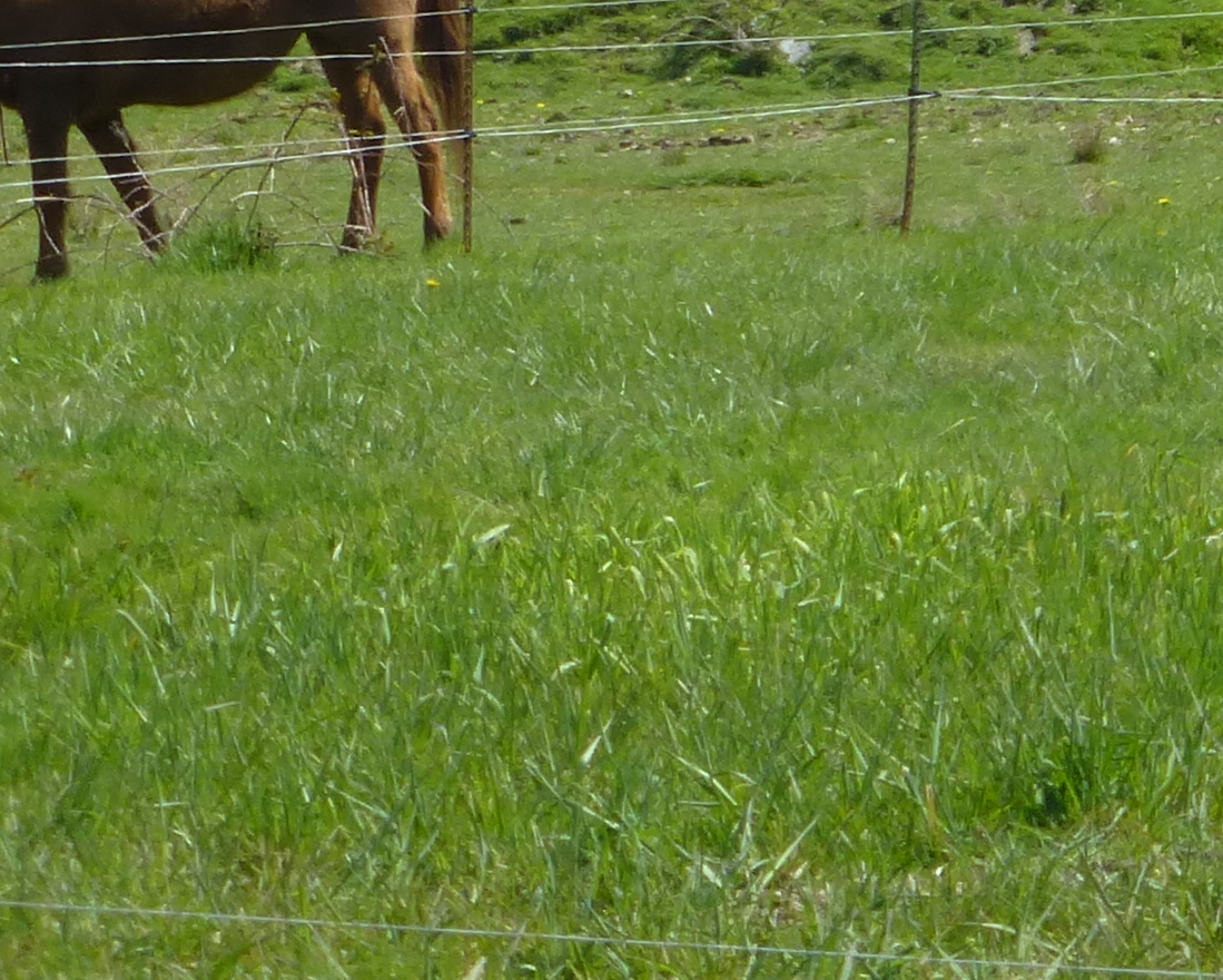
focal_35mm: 326
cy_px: -450
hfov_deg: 5.9
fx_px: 11804
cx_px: 1831
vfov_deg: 4.7
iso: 100
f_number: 5.2
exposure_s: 1/500
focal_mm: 15.1
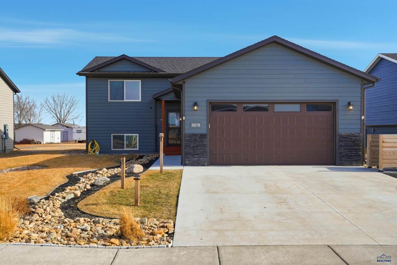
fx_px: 386
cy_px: 132
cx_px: 198
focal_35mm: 35
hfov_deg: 54.4
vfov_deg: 37.9
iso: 250
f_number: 9
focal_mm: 35
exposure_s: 1/8000
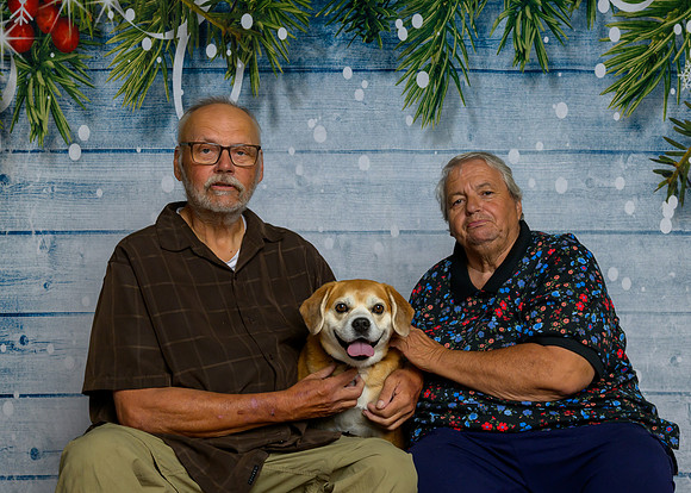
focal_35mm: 52
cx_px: 393
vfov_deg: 26.9
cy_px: 308
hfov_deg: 37.1
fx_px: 1026
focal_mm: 40
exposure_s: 1/125
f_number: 10
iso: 400
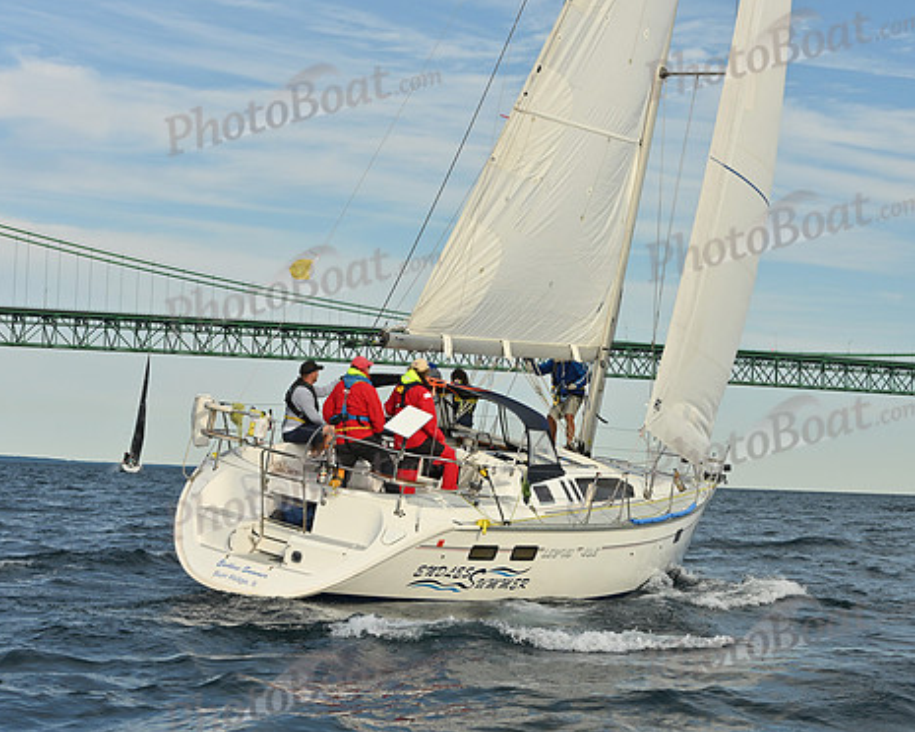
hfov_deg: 23.2
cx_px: 545
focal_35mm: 82
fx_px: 2221
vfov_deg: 18.7
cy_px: 361
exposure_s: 1/1000
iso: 320
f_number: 9
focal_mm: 70
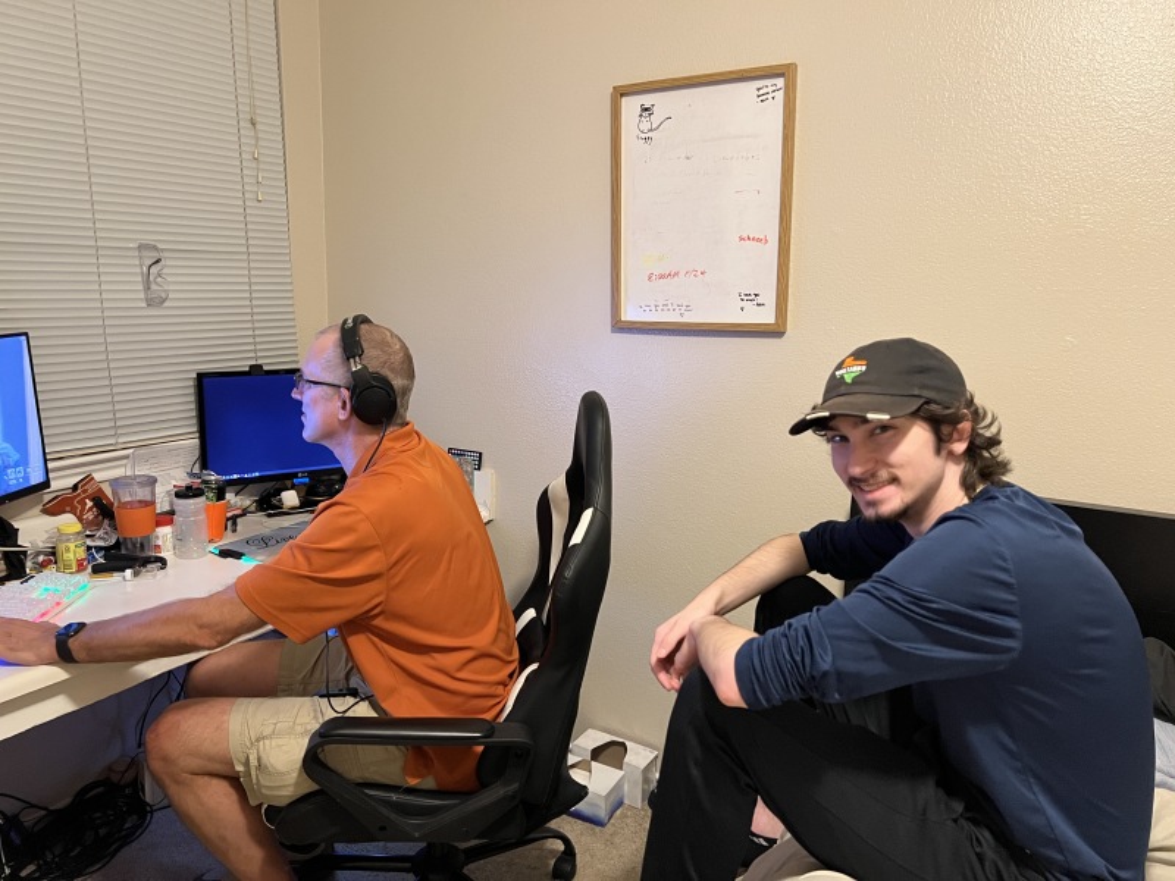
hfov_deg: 67.3
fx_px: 883
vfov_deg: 53.1
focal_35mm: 26
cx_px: 588
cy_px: 440
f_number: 1.5
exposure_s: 1/40
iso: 640
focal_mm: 5.7
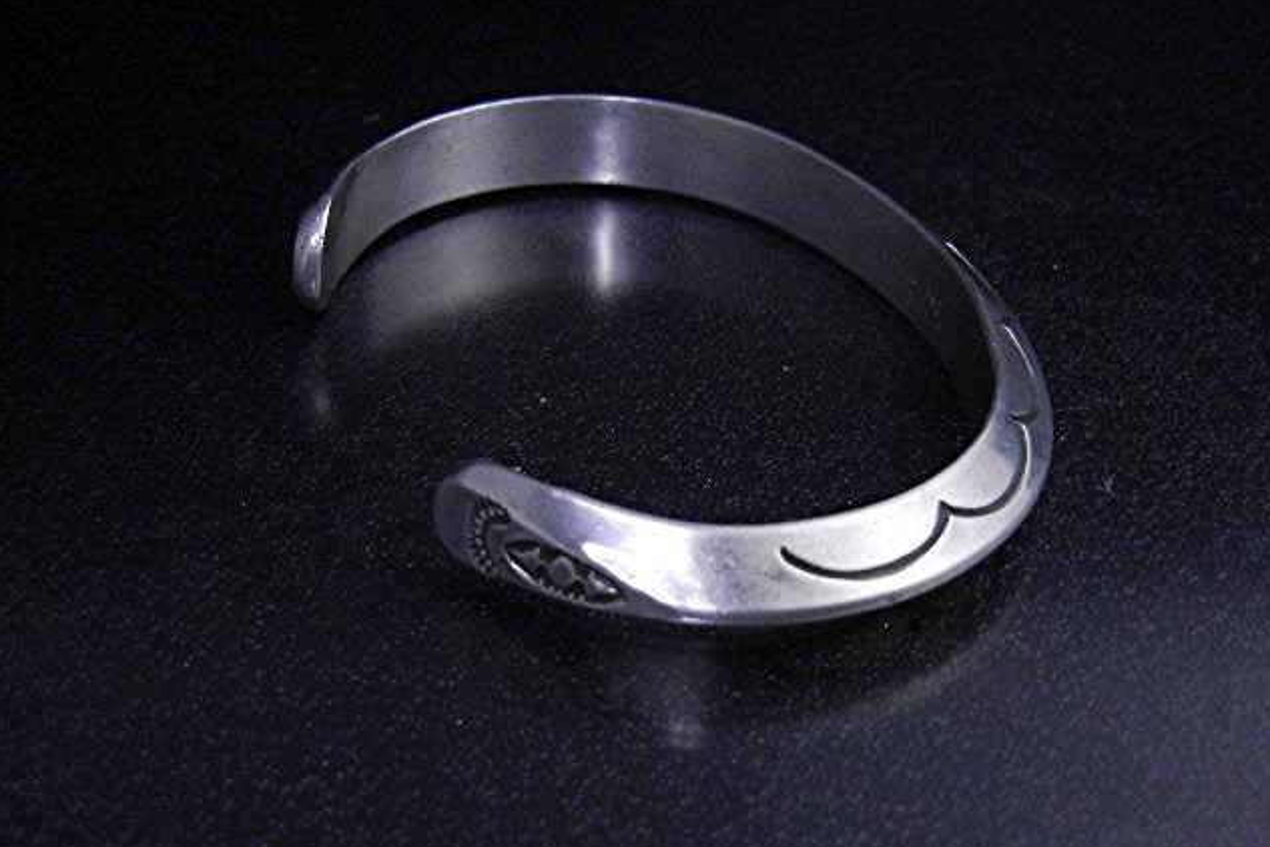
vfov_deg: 21.9
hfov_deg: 32.4
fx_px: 2187
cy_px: 442
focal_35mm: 62
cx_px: 636
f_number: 8
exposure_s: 1/30
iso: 642
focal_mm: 10.6
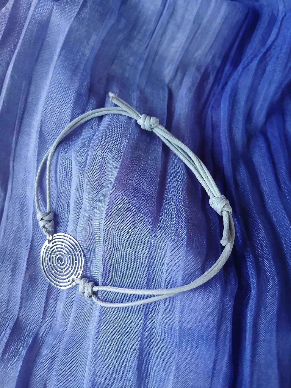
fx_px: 291
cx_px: 146
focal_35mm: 26
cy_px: 194
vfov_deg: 67.3
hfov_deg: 53.1
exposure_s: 1/25
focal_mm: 3.98
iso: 250
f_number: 1.8
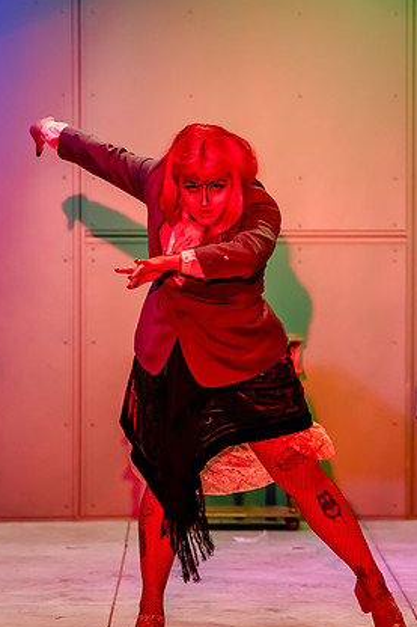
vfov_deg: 8.0
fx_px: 4451
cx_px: 352
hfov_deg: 5.4
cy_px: 334
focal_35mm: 256
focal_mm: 116
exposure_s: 1/160
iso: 1250
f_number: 2.8
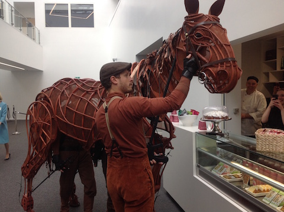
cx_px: 142
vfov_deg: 40.6
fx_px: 287
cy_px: 106
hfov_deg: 52.7
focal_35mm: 35
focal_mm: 4.28
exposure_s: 1/120
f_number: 2.4
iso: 64
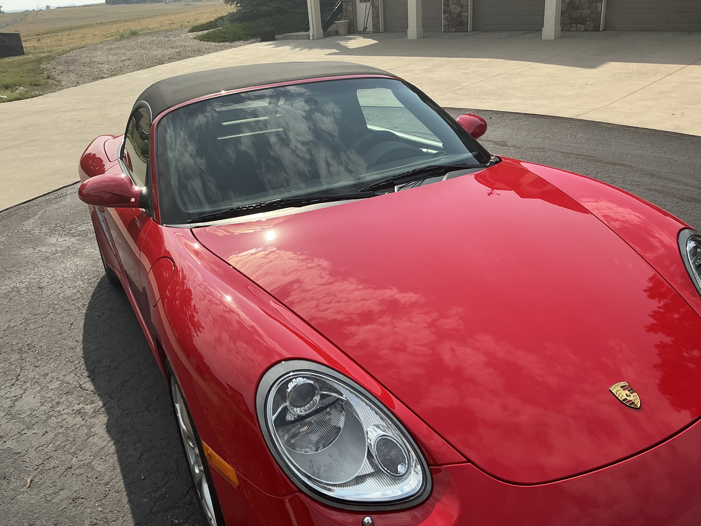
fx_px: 567
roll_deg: +4.2
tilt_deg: -26.8
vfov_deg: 49.7
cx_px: 350
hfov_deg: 63.4
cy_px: 263
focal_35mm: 28
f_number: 1.8
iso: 25
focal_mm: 3
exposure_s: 1/2058
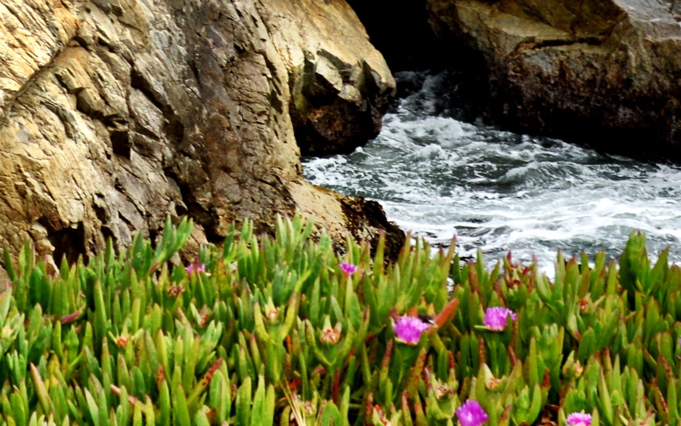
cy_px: -44
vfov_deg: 9.6
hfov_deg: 15.4
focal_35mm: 135
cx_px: 193
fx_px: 2506
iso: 100
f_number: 8
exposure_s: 1/200
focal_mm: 20
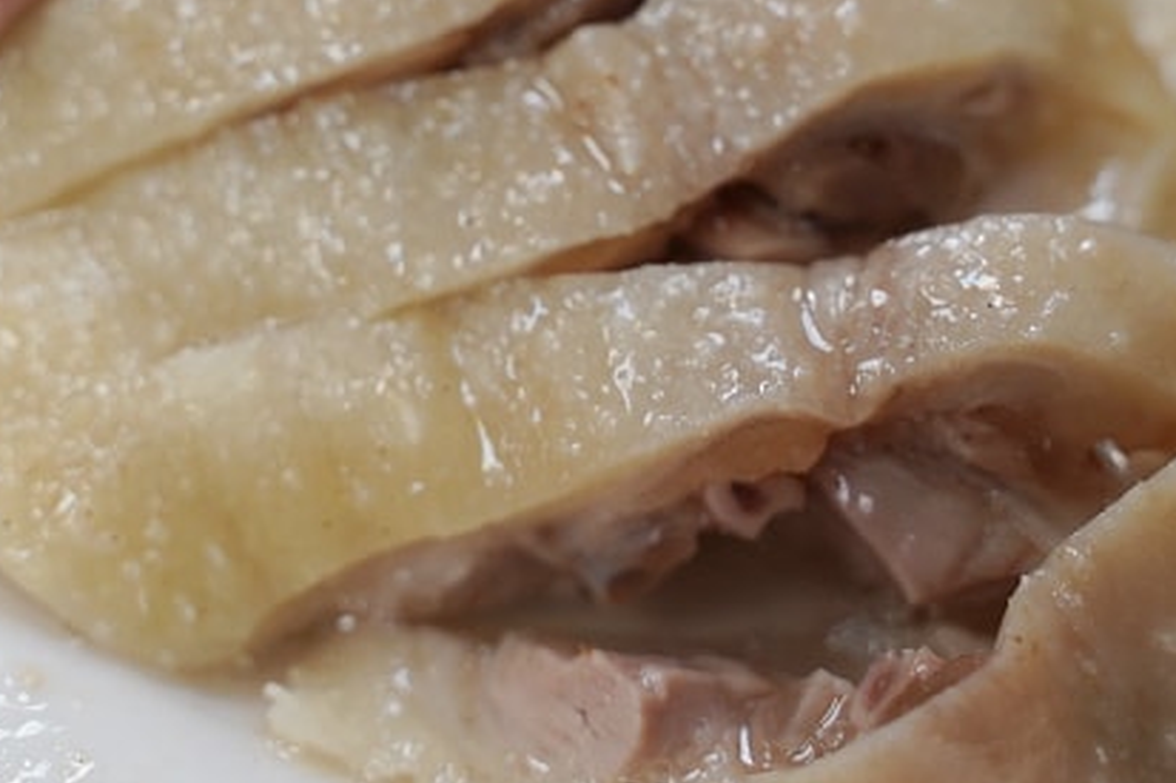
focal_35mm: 96
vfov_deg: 14.1
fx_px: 3135
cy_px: 103
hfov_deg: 21.2
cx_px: 618
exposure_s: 1/60
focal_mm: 33
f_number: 4
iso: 500
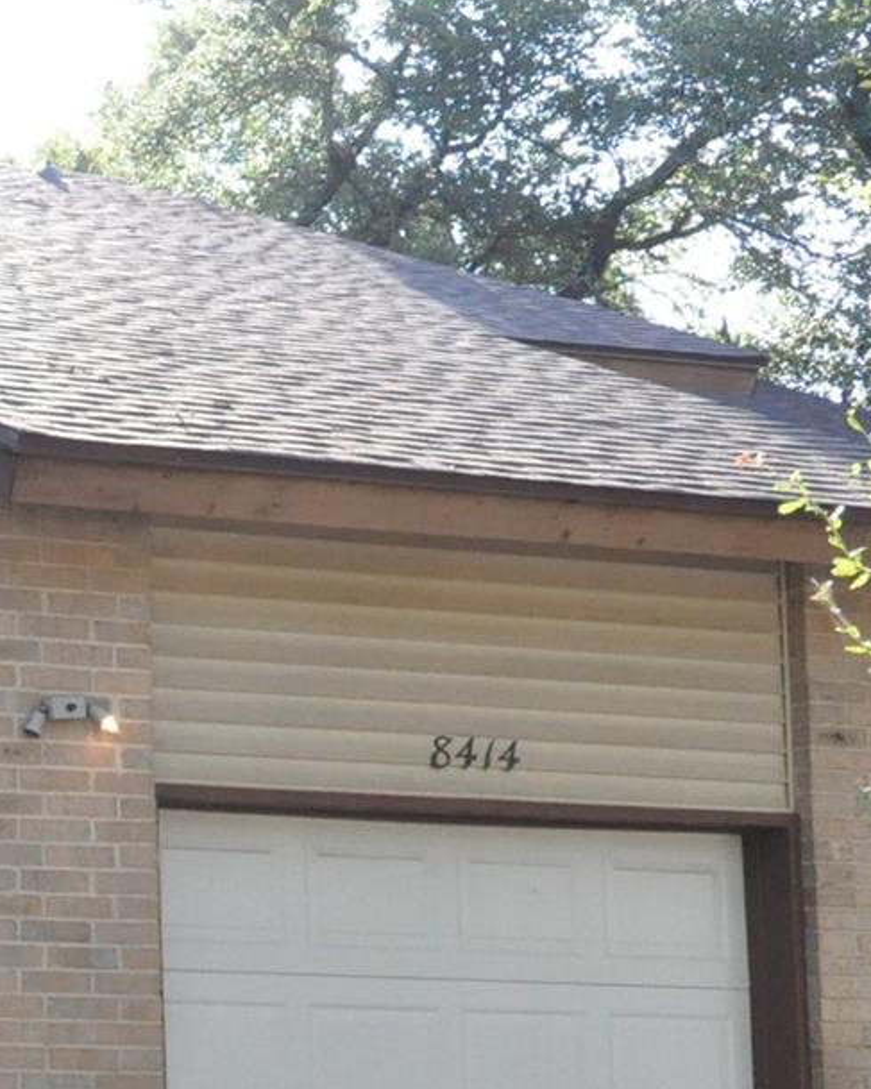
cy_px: 792
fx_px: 3352
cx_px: -603
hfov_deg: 13.5
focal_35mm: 104
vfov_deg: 18.4
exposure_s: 1/500
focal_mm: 22
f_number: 7.1
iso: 2000
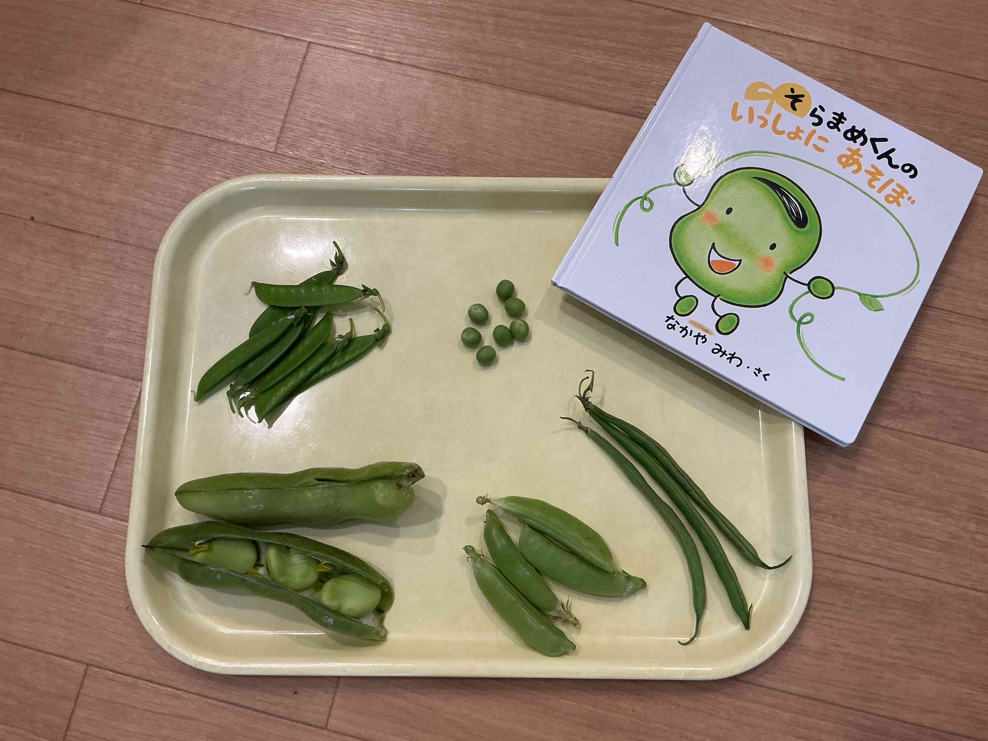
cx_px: 494
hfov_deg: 61.7
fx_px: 828
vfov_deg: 48.2
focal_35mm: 29
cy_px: 370
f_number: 1.8
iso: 80
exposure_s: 1/60
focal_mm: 3
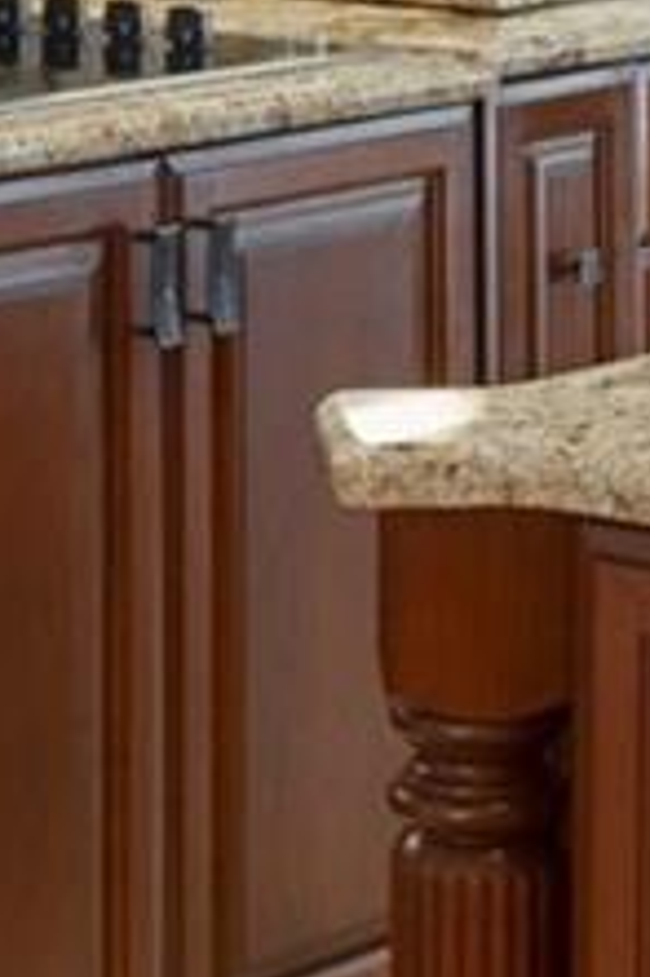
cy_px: -438
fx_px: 4123
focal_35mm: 152
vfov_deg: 12.9
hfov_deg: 9.0
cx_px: 332
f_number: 8
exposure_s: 2
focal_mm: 14
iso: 250
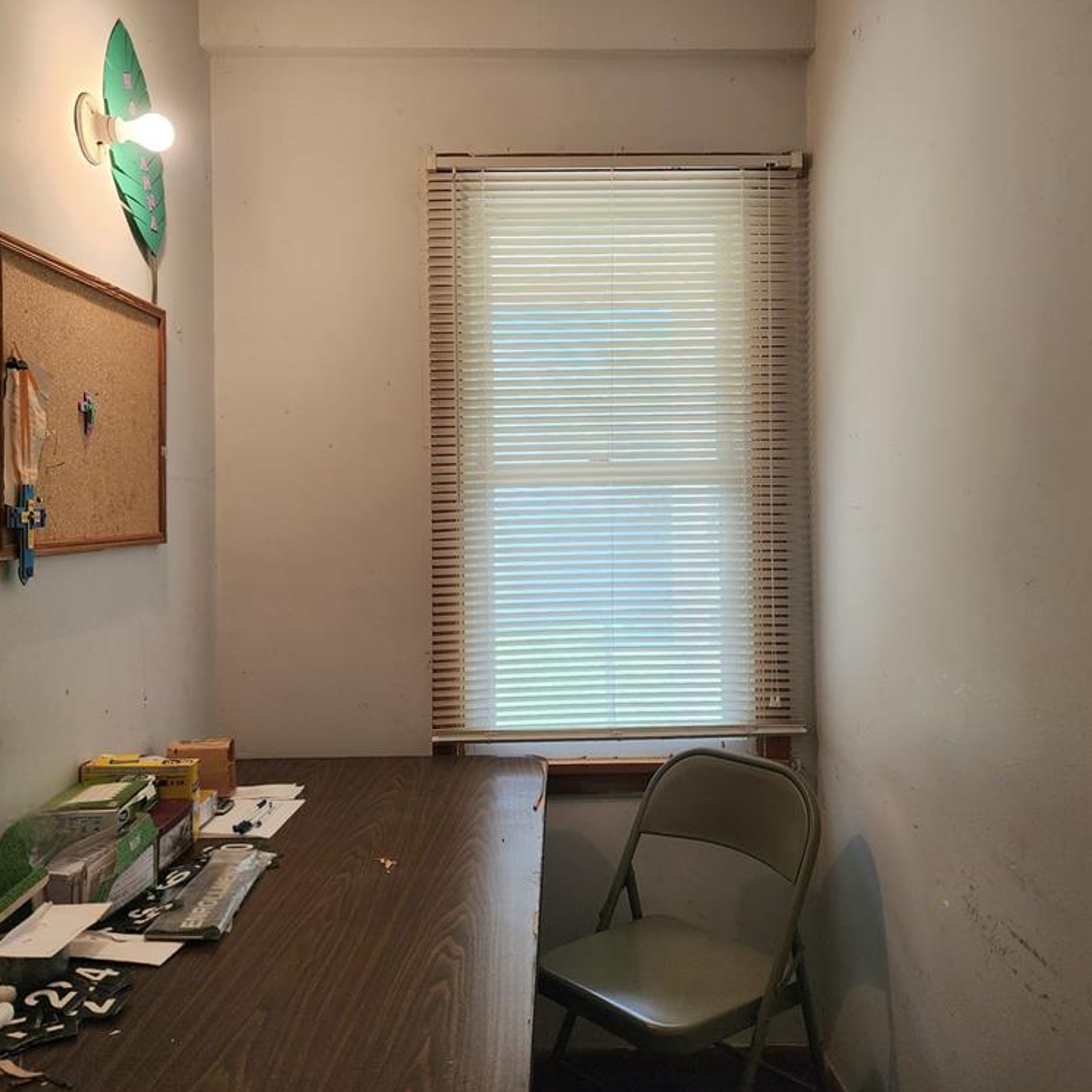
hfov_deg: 57.3
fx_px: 999
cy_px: 534
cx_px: 547
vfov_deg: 57.3
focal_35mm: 28
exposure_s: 1/182
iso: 80
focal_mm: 6.4
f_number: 1.8
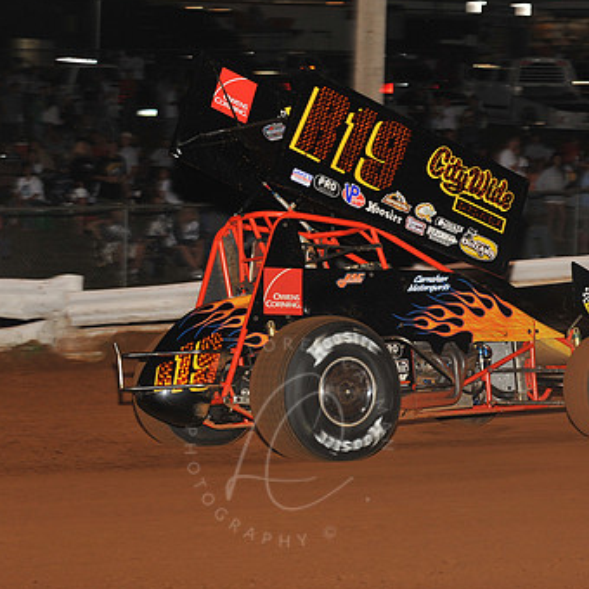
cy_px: 282
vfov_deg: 11.5
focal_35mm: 152
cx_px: 288
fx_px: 2926
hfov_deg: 11.5
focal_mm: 105
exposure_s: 1/320
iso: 1000
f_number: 7.1
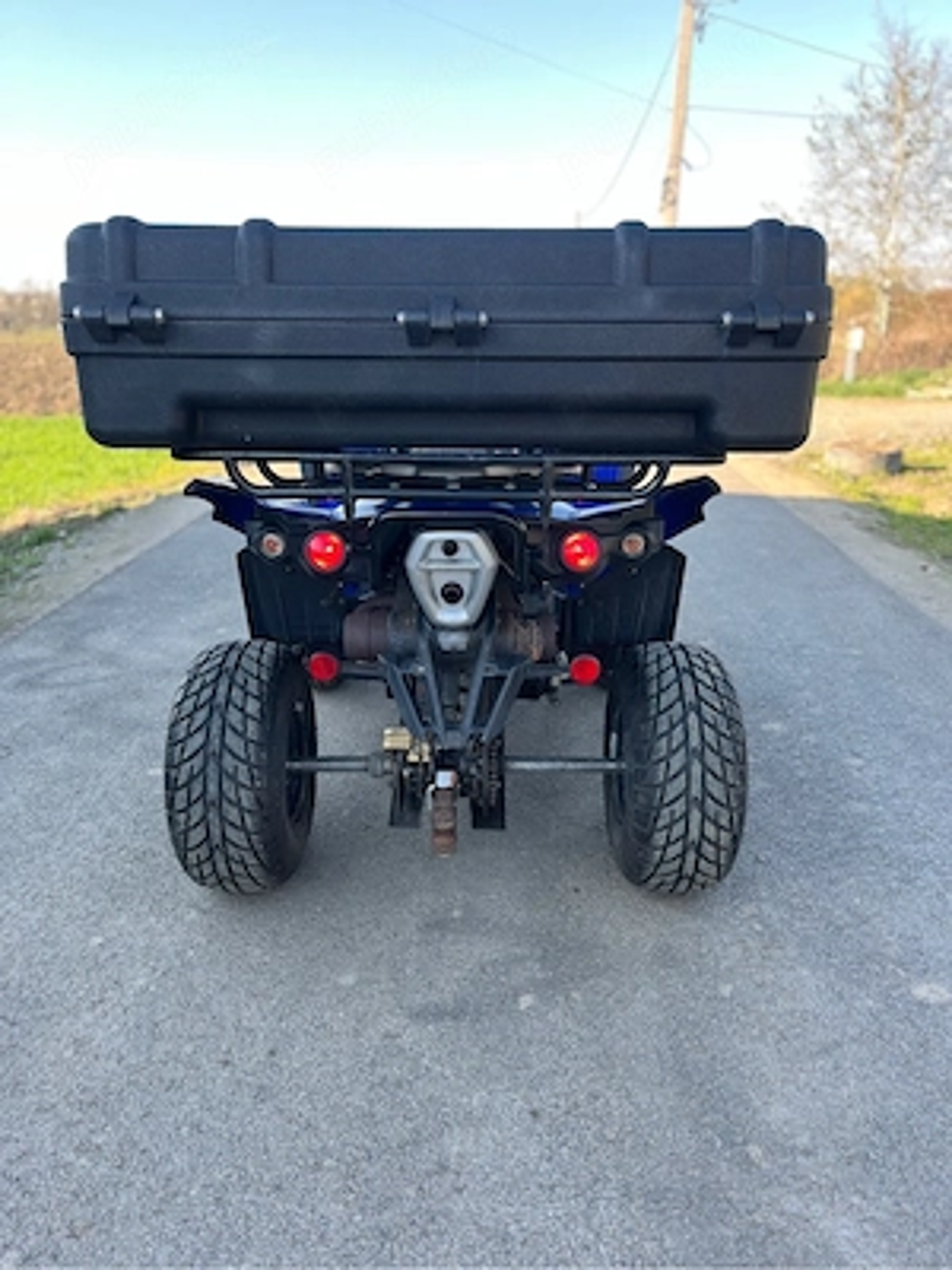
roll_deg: +1.7
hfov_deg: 53.1
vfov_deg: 67.3
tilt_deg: -17.8
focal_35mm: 26
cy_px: 635
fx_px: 953
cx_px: 476
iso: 50
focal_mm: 5.1
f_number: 1.6
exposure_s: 1/207
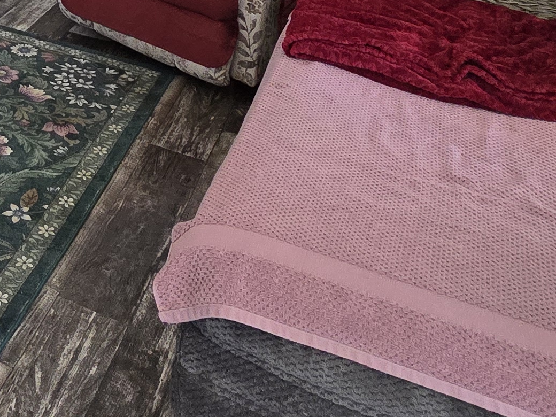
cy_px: -222
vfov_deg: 23.0
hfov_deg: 31.1
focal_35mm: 50
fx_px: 803
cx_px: -136
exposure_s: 1/100
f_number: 2.2
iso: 500
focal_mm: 2.2
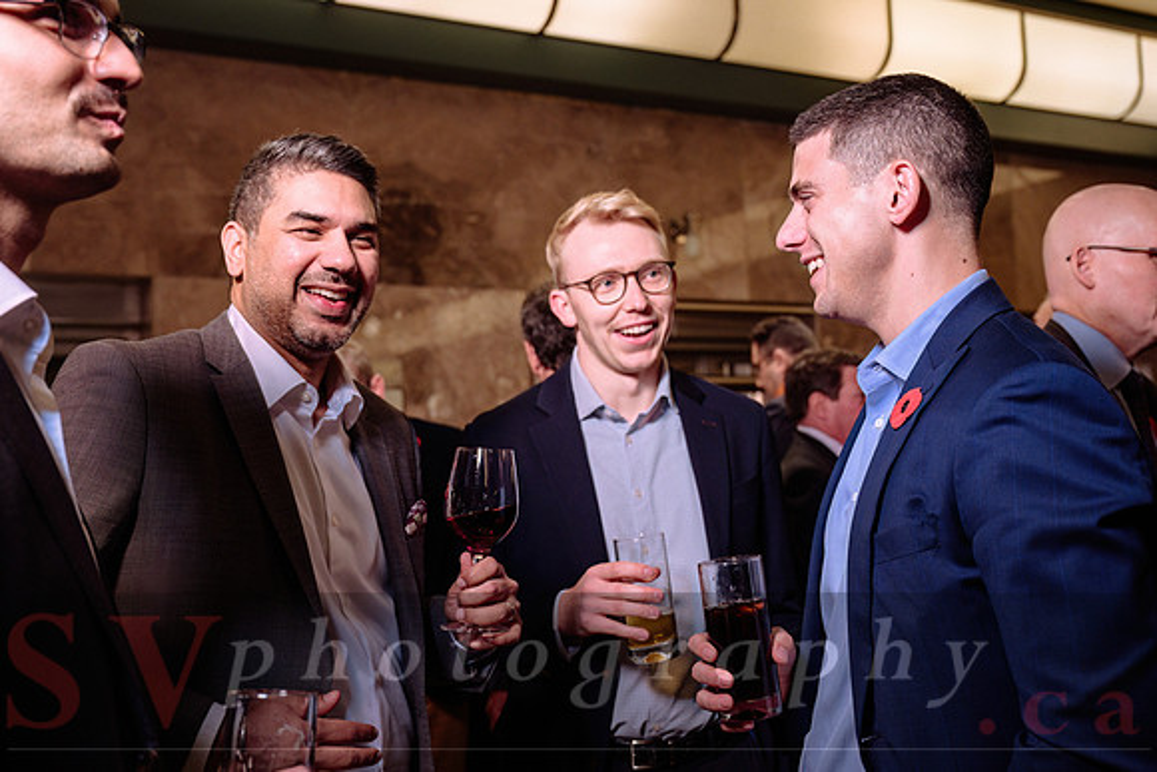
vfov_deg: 31.5
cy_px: 390
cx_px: 648
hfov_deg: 45.7
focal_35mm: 43
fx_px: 1369
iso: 800
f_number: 4
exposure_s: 1/100
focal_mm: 38
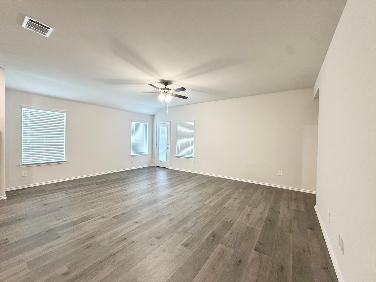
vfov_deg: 85.7
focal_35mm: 14
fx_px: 152
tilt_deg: -1.6
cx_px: 188
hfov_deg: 102.1
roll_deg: -0.8
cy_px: 141
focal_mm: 2.22
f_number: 2.2
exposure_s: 1/60
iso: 250
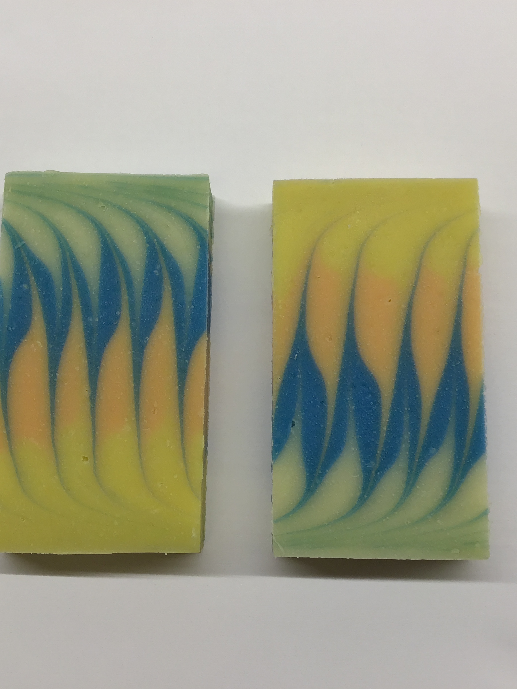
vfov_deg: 44.8
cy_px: 344
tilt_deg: -82.8
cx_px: 258
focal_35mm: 42
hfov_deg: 34.4
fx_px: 836
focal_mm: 3.3
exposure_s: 1/50
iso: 25
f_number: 2.4
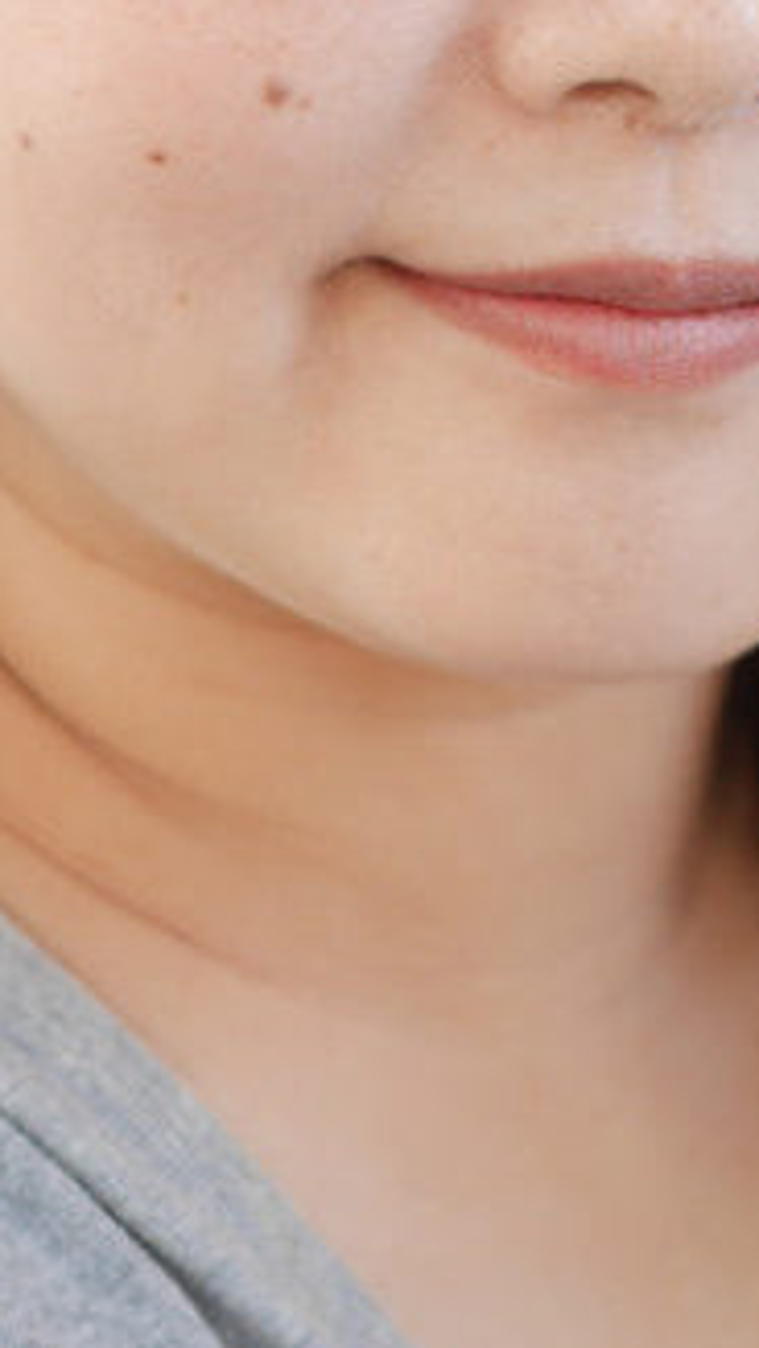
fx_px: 3577
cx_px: 586
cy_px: 437
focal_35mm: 100
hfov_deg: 12.1
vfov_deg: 21.3
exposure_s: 1/125
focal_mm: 15
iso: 200
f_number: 1.7
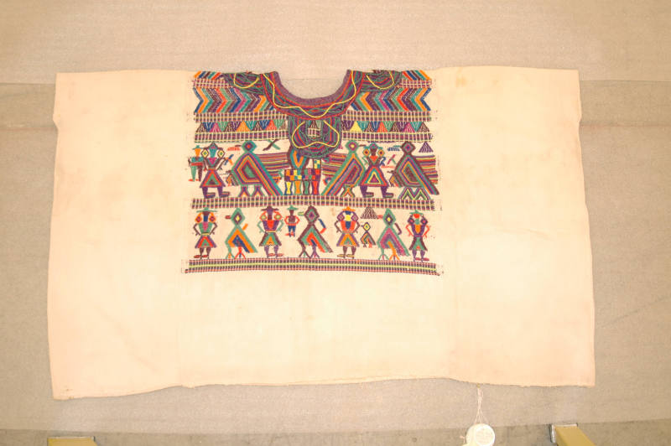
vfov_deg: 28.0
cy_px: 223
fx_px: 894
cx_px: 336
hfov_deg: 41.1
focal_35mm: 48
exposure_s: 1/60
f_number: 3.8
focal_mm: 32
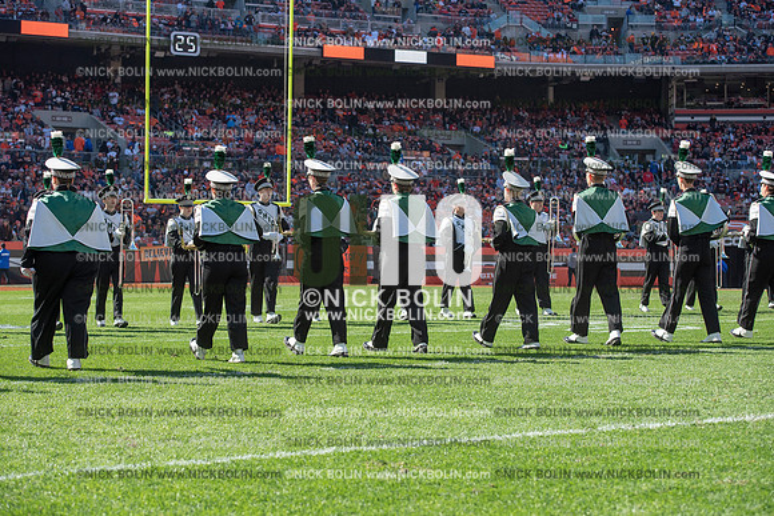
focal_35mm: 70
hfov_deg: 28.8
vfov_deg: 19.5
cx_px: 387
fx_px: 1505
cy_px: 258
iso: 400
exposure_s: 1/2000
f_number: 5
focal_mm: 70
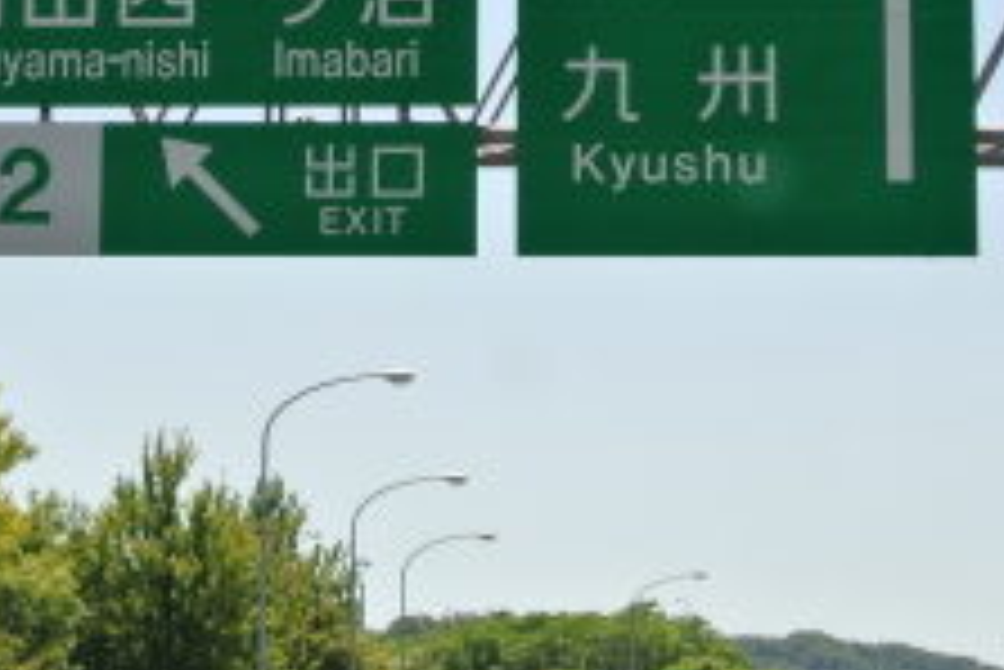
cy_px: -81
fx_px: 4772
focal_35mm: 171
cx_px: 288
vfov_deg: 8.0
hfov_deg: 12.0
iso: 100
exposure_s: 1/400
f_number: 5.6
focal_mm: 26.7
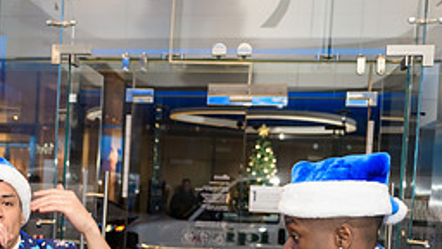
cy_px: 231
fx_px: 891
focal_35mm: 76
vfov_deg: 15.7
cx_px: -2
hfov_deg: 26.4
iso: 400
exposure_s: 1/125
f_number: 3.2
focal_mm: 32
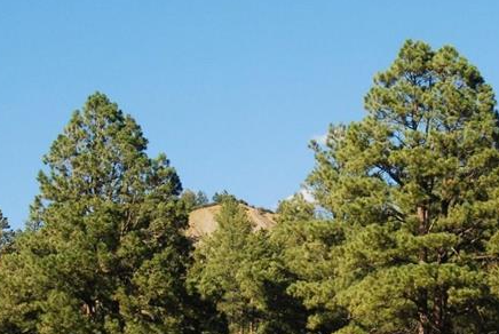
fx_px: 2346
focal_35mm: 169
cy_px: 312
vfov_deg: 8.1
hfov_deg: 12.1
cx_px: 405
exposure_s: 1/400
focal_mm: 48
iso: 400
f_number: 10
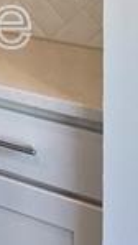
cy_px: -135
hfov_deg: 6.6
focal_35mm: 152
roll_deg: -0.7
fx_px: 987
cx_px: -386
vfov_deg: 13.3
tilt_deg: -0.9
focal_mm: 5.1
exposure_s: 1/120
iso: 125
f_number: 1.6
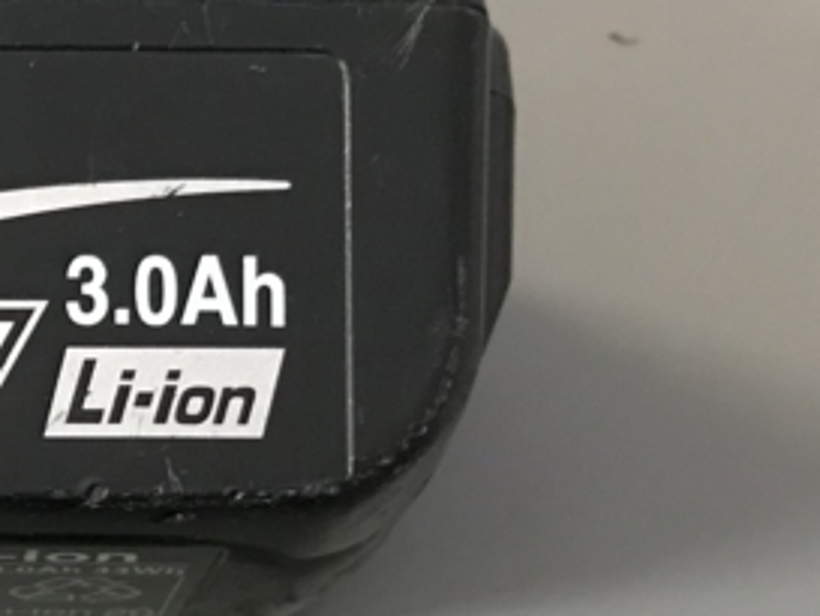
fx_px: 2488
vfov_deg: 13.7
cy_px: 763
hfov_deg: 17.9
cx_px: -120
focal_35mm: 105
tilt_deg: -80.5
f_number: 1.8
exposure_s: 1/11
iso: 100
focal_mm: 3.99
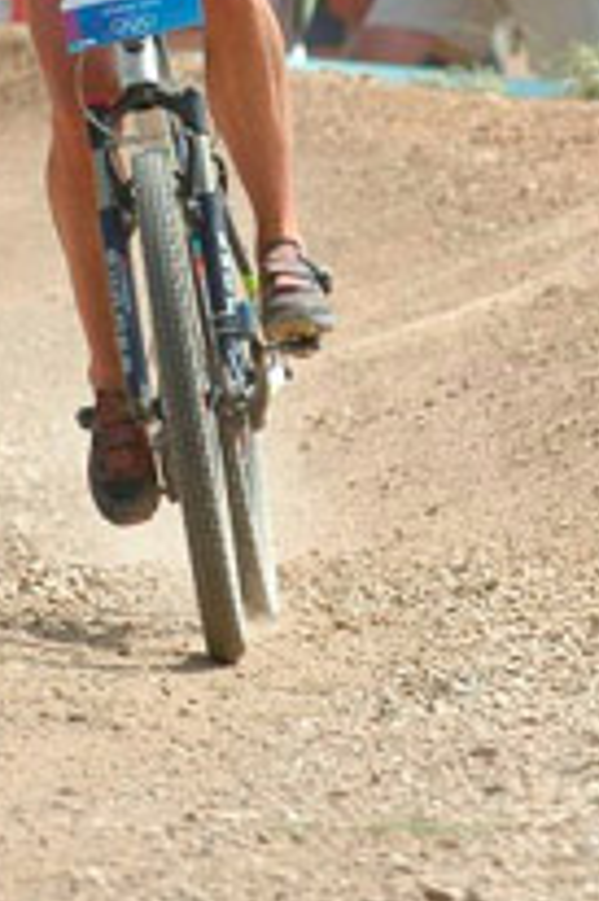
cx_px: 107
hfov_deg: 1.6
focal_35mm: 873
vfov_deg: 2.4
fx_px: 21824
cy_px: -52
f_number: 3.5
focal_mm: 200
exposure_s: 1/1500
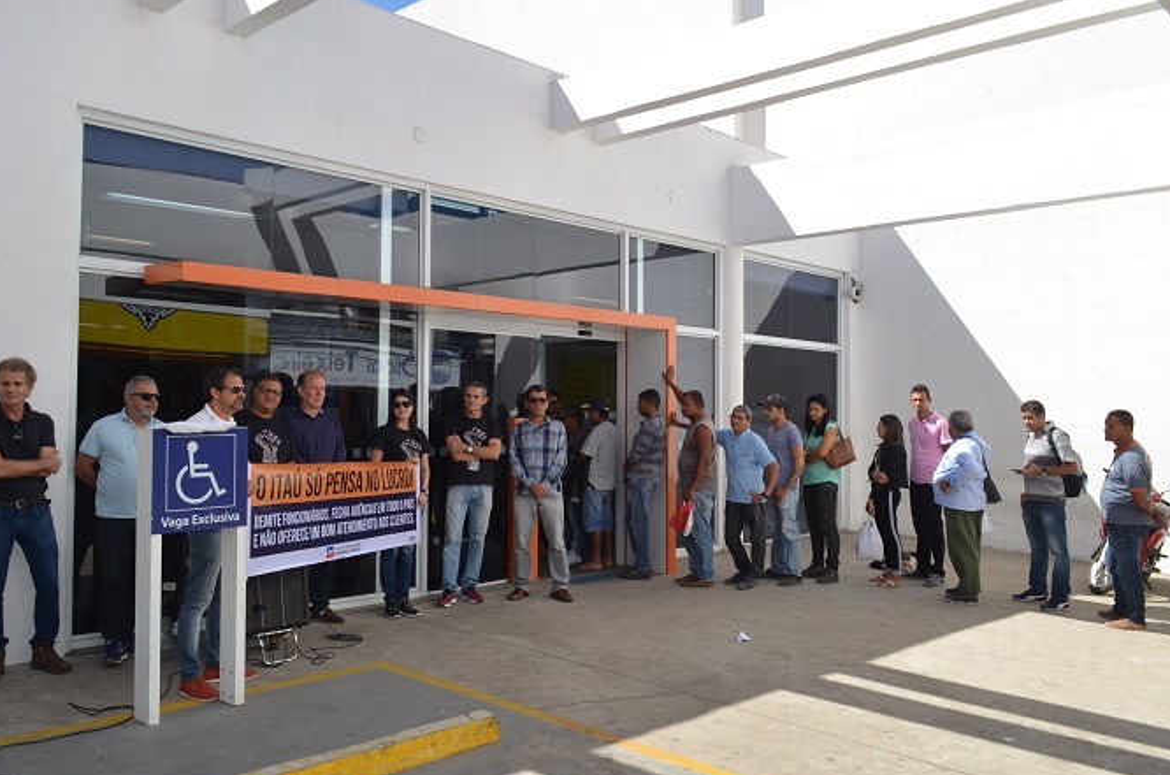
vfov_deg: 43.4
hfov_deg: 62.0
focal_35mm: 30
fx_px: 973
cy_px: 388
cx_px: 560
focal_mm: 18
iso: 100
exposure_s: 1/200
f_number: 9
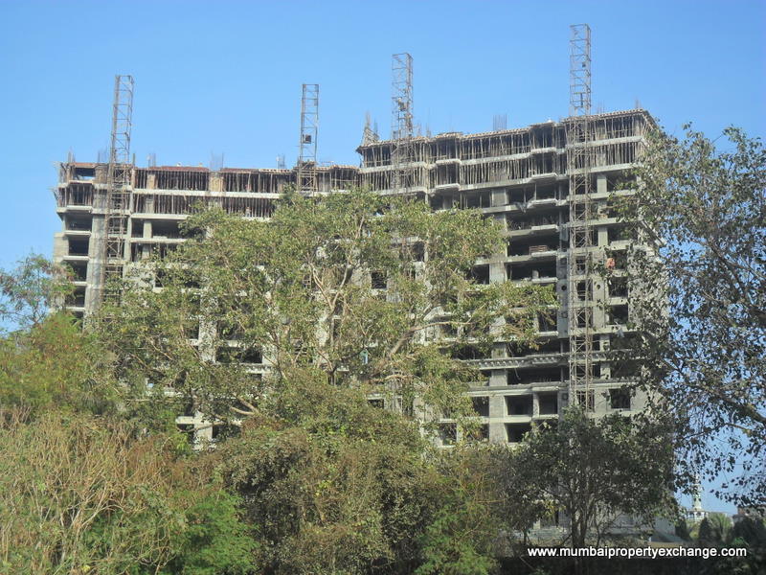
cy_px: 288
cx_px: 383
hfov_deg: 30.7
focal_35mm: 63
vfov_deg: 23.3
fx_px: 1394
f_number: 5.6
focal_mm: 11.2
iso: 100
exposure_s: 1/350
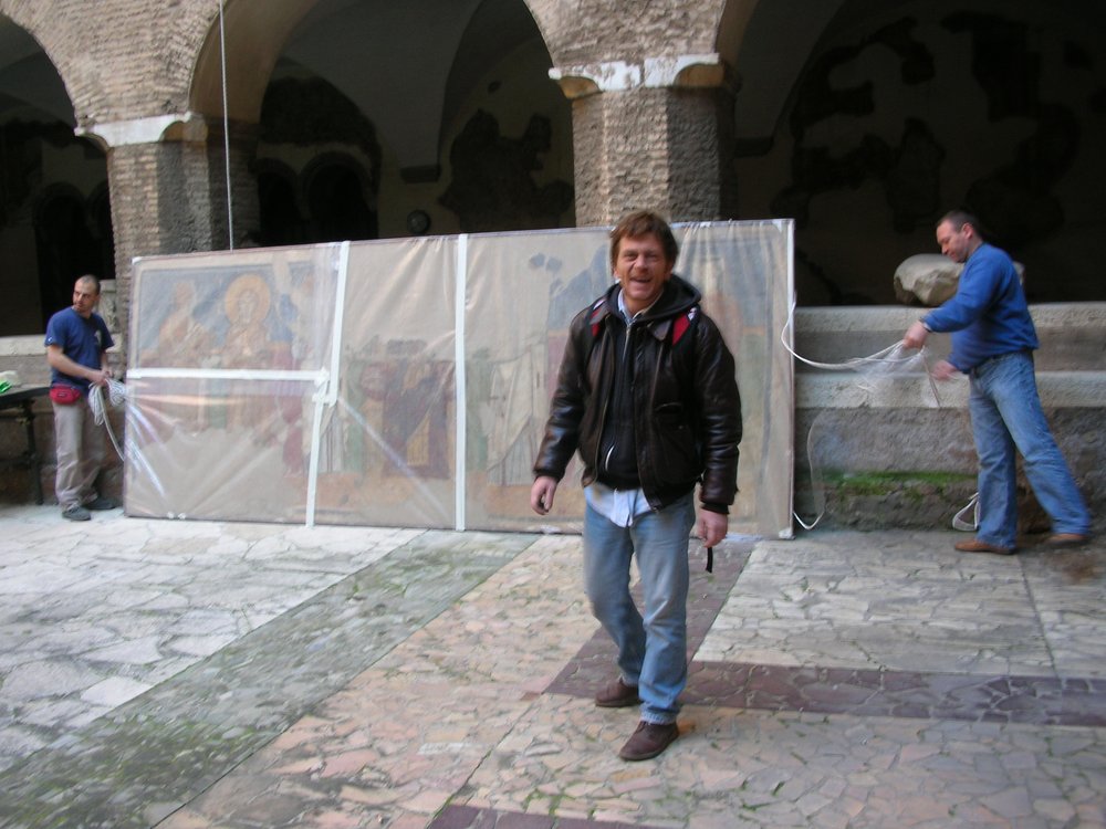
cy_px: 414
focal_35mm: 35
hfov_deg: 52.6
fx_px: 1118
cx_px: 553
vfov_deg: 40.7
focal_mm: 5.8
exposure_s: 1/18.1
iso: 50
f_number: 3
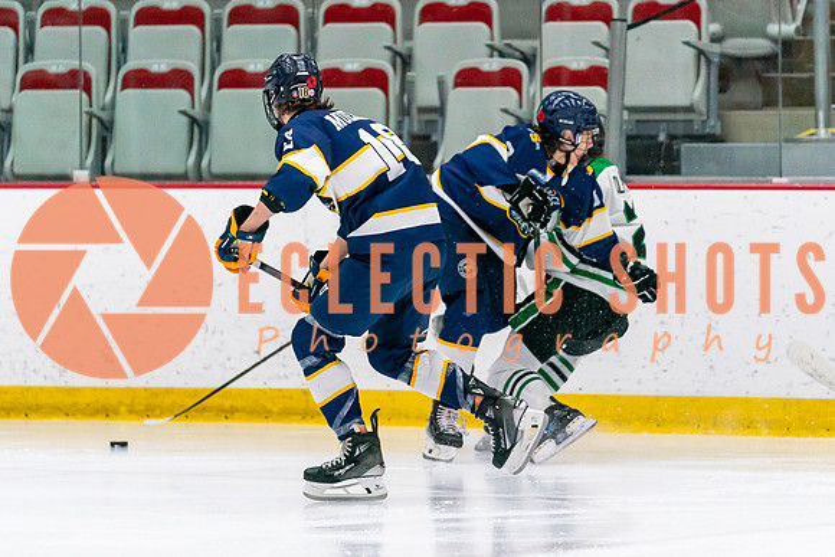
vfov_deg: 3.8
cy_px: 283
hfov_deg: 5.8
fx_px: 8313
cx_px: 420
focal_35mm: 358
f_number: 2.8
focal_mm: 200
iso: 3200
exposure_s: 1/1250
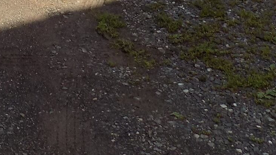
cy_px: -259
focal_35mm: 104
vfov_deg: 9.8
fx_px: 761
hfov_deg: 19.7
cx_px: -28
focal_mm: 4
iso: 80
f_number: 3.1
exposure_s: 1/500
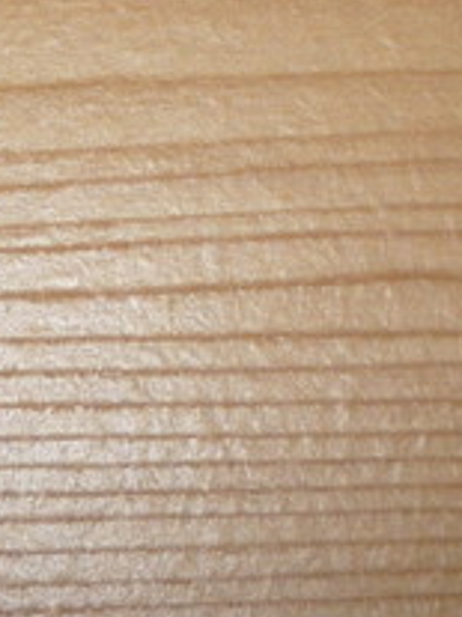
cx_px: 107
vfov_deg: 13.2
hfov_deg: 10.6
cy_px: -377
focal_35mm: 139
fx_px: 2476
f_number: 4
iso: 100
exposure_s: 1/30
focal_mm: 5.2
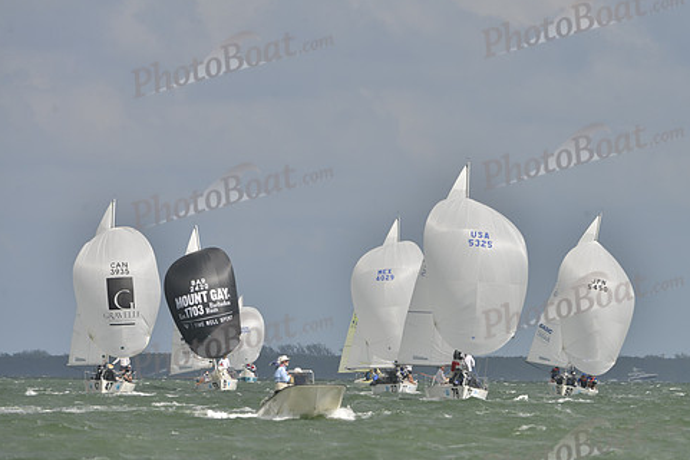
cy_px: 247
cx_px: 409
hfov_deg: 4.3
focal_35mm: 482
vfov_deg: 2.9
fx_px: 9241
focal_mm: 400
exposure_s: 1/1000
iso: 280
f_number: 9
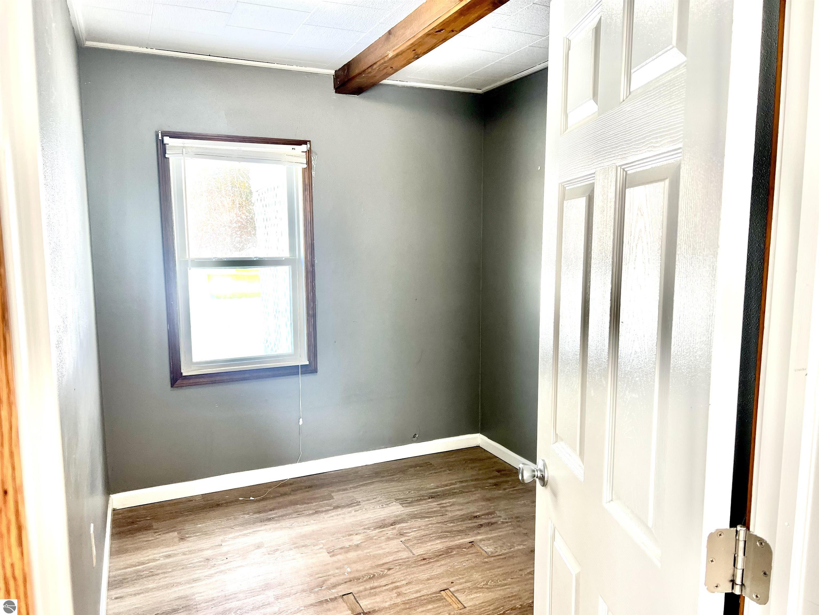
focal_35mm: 26
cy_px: 308
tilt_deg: -6.7
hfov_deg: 67.3
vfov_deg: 53.1
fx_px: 615
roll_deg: +1.2
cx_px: 410
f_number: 1.5
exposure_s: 1/120
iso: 64
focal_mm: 5.7
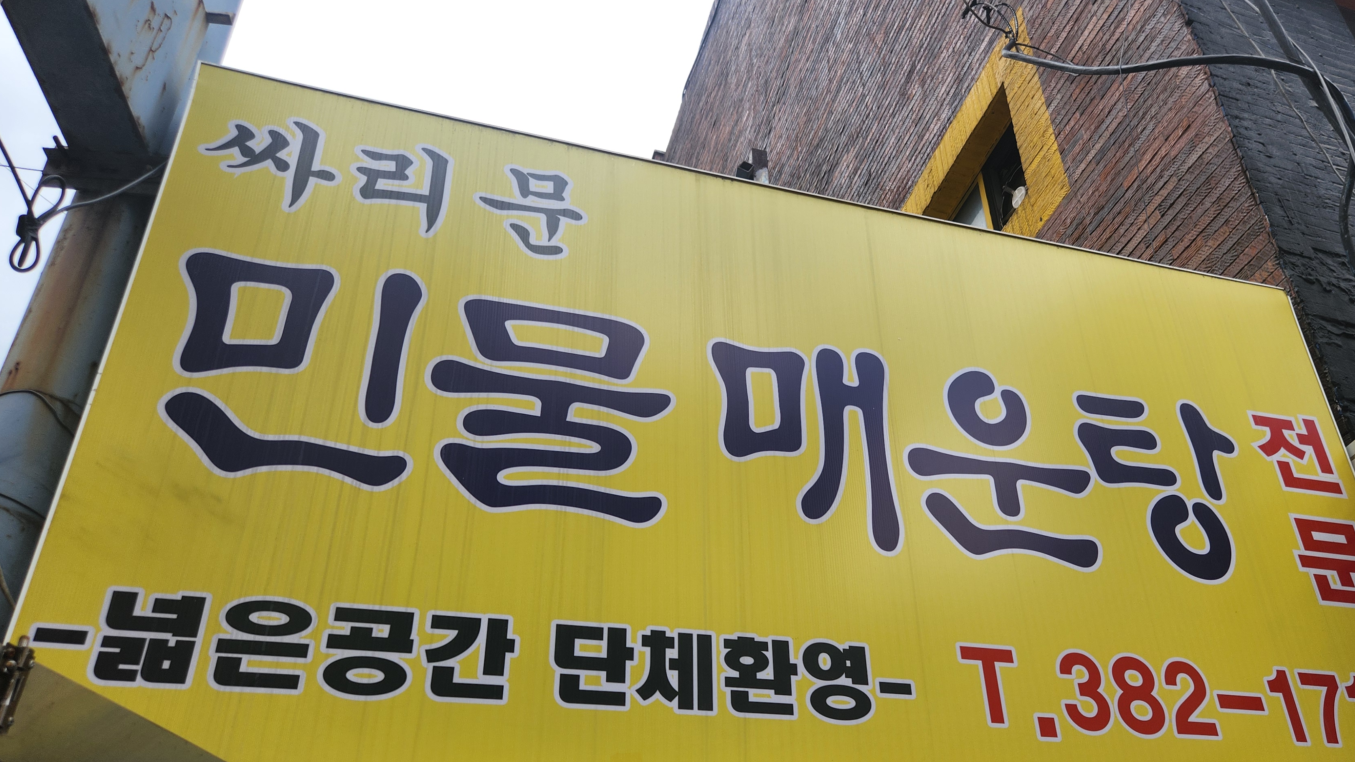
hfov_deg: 63.8
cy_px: 494
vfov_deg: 38.6
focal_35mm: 30
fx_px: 1078
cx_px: 807
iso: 20
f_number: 1.8
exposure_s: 1/443
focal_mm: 5.4
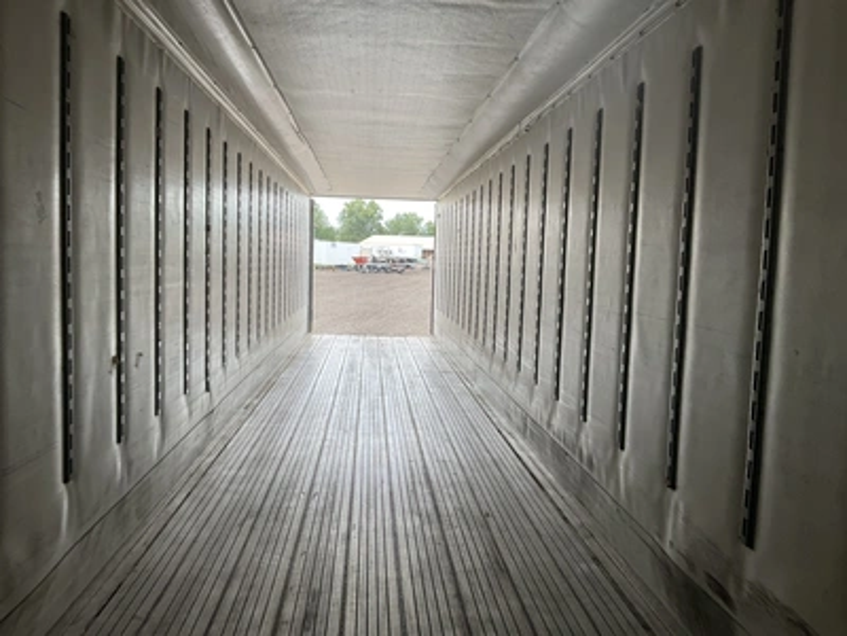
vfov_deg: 48.2
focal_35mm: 29
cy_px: 318
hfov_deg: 61.7
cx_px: 424
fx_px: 710
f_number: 1.8
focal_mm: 3
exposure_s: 1/122
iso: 20
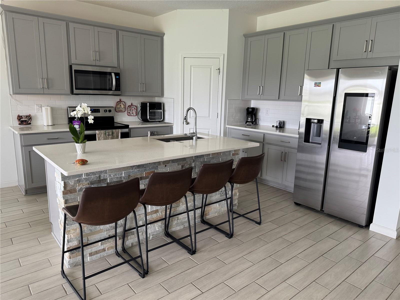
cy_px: 150
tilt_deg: -12.5
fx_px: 277
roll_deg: -0.9
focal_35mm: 24
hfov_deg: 71.6
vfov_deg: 56.8
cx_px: 200
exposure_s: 1/121
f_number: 1.78
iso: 200
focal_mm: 6.76
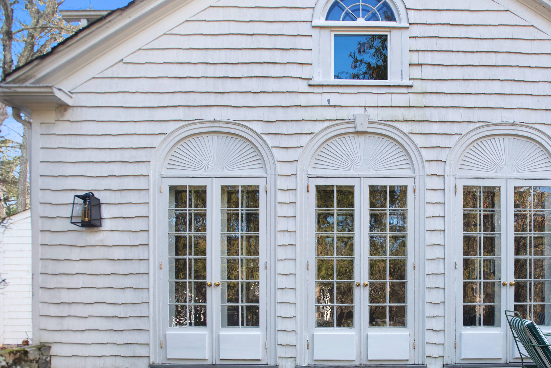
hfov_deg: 73.8
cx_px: 367
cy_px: 244
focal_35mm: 23
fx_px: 352
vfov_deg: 54.1
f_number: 5
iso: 80
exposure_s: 1/100
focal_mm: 17
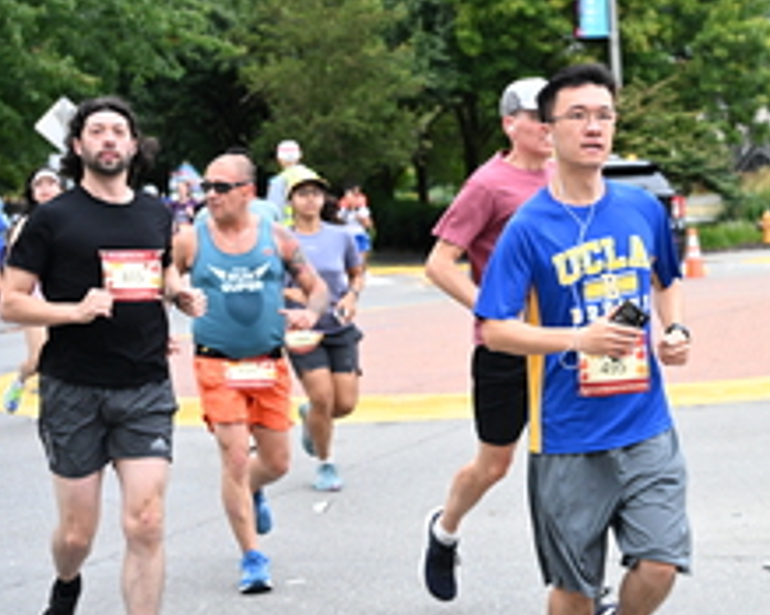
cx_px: 893
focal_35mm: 99
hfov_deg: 18.5
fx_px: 2255
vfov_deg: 15.5
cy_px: 293
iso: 2000
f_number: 4
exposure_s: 1/800
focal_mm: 42
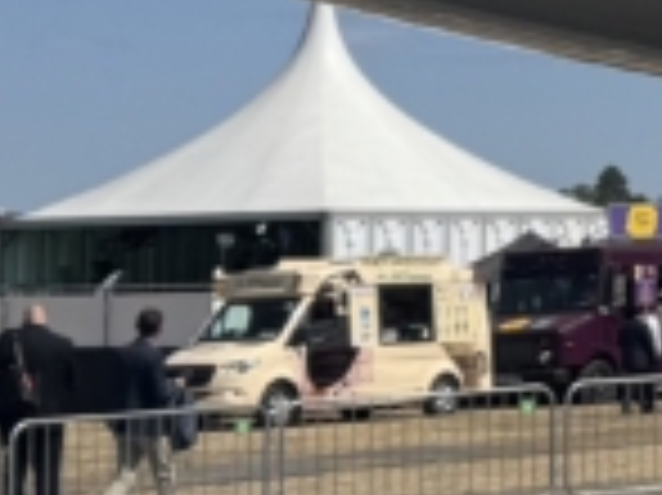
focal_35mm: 167
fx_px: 3191
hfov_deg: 10.5
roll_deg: +1.2
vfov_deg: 8.8
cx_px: 1486
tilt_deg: +4.3
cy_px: -72
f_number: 1.8
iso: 80
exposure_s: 1/9009
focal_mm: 6.8
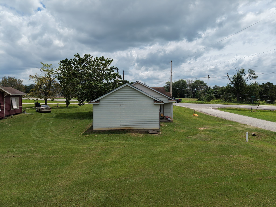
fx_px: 191
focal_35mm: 24
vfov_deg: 56.8
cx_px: 138
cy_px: 104
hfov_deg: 71.6
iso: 240
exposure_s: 1/8000
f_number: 1.8
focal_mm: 8.67
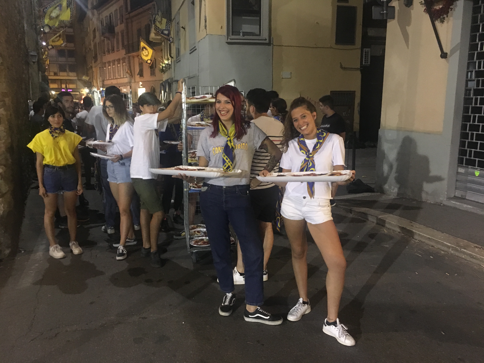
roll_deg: -0.2
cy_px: 182
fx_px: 405
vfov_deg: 48.2
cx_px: 242
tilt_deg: -10.6
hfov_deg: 61.7
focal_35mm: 29
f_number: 2.2
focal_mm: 4.15
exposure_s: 1/17
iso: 400
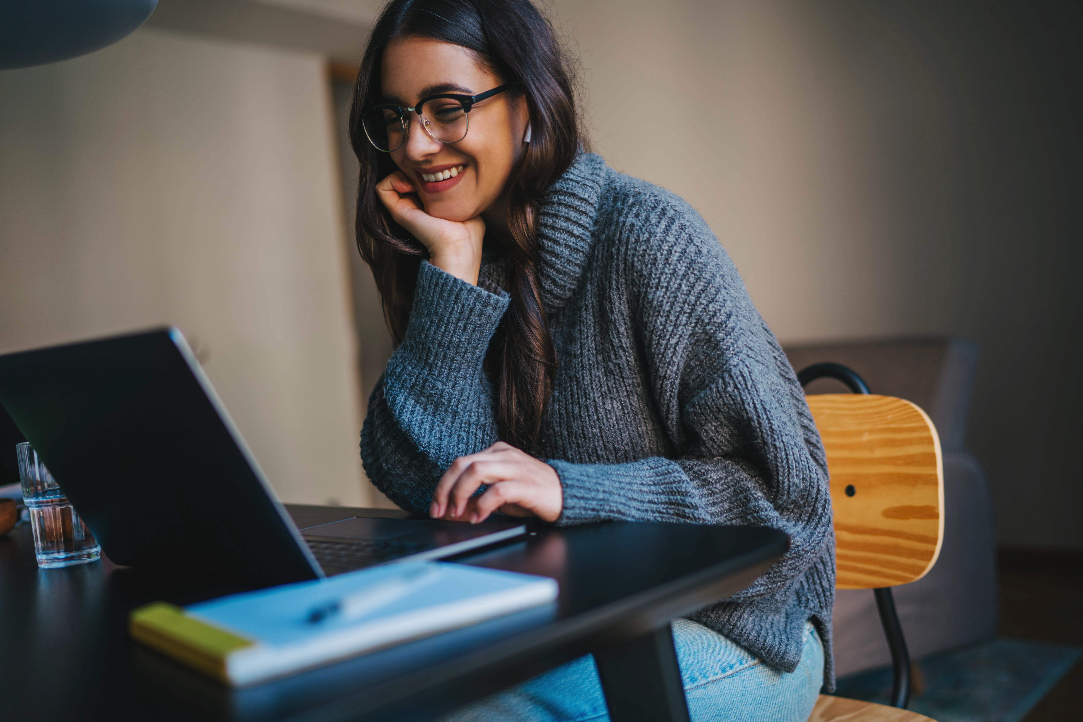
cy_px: 361
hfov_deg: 54.4
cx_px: 542
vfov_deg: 37.9
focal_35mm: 35
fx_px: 1053
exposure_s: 1/160
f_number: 1.4
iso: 100
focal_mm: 35
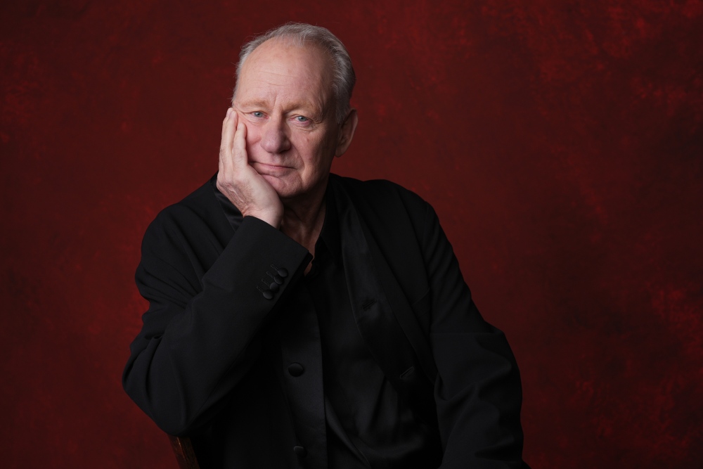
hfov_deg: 35.6
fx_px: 1094
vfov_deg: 24.2
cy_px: 234
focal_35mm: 56
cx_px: 352
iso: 200
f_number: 6.3
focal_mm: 56
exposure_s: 1/250
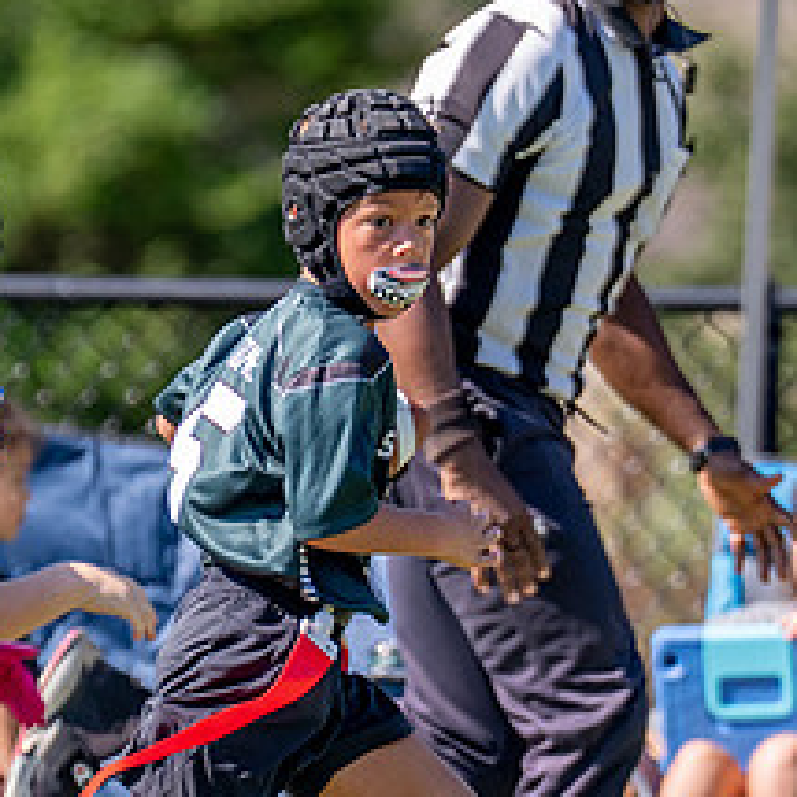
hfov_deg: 1.9
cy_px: 766
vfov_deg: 1.9
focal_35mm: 901
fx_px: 23470
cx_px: 362
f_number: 2.8
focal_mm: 200
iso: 200
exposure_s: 1/2000
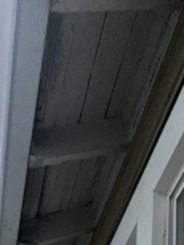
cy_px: 462
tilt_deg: +9.8
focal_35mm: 61
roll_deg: -0.9
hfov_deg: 23.7
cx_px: 147
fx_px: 432
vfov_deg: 20.3
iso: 32
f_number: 2.2
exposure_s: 1/590
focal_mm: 2.22
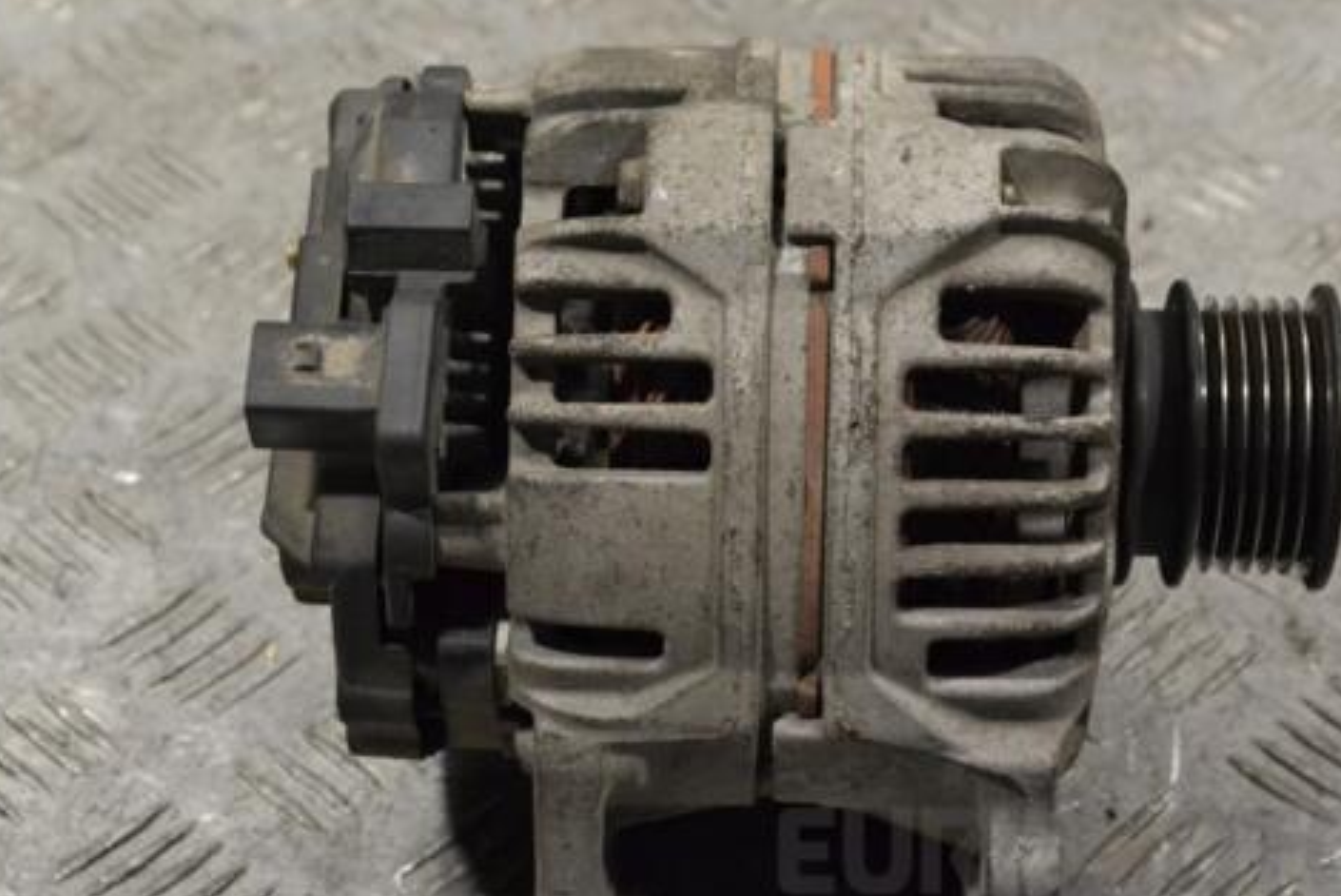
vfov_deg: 15.6
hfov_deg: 23.1
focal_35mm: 88
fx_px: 3280
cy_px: 471
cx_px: 725
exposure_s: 1/320
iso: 3200
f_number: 9
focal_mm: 46
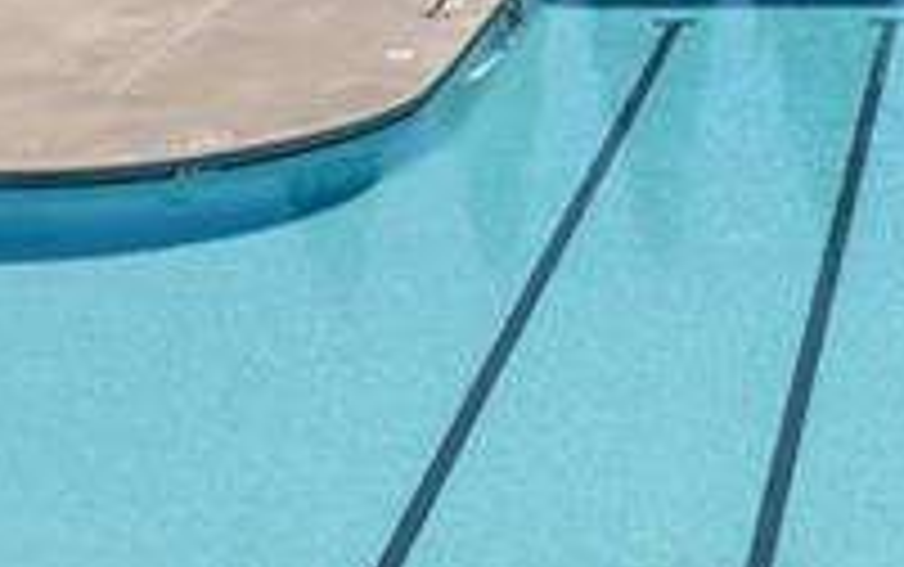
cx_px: 1102
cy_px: 115
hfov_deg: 17.4
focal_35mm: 114
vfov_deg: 11.5
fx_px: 2811
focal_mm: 8.38
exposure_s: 1/320
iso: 100
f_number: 2.8
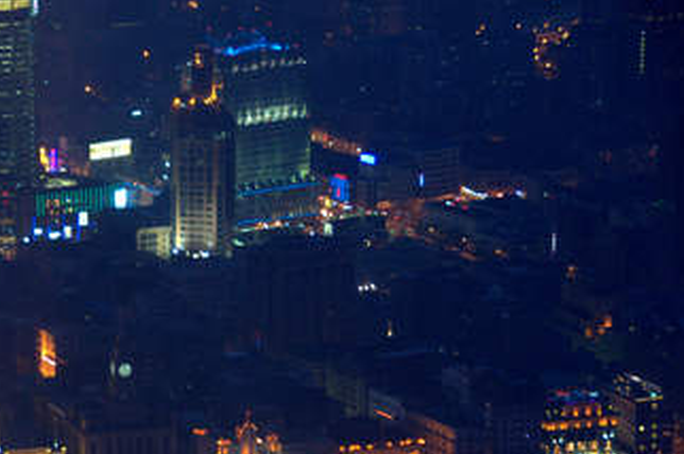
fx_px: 3967
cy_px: 448
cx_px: 34
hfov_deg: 9.8
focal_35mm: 209
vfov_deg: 6.5
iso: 2000
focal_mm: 70
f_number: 5
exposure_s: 1/6
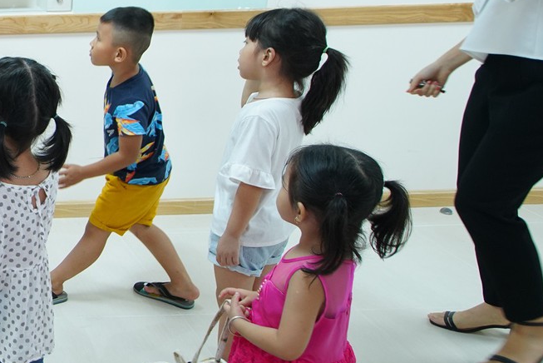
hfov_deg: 30.5
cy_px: 77
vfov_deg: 27.1
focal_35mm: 49
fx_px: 739
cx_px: -184
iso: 1000
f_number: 3.2
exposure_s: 1/125
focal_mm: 16
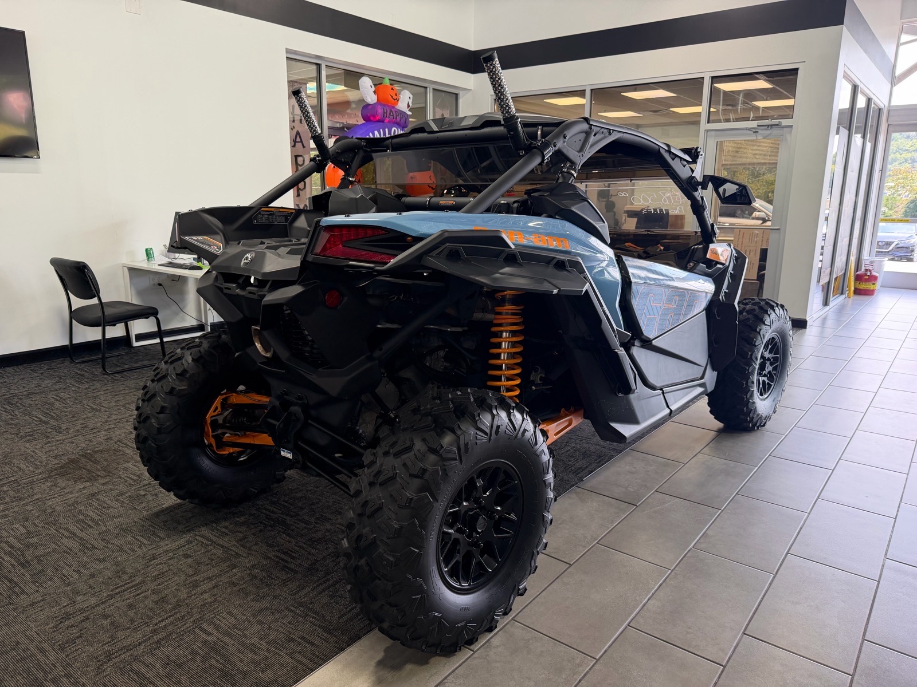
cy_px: 344
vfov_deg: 56.8
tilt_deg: -13.1
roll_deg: -0.4
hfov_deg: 71.6
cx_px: 458
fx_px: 636
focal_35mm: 24
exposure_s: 1/115
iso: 200
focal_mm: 6.76
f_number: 1.78
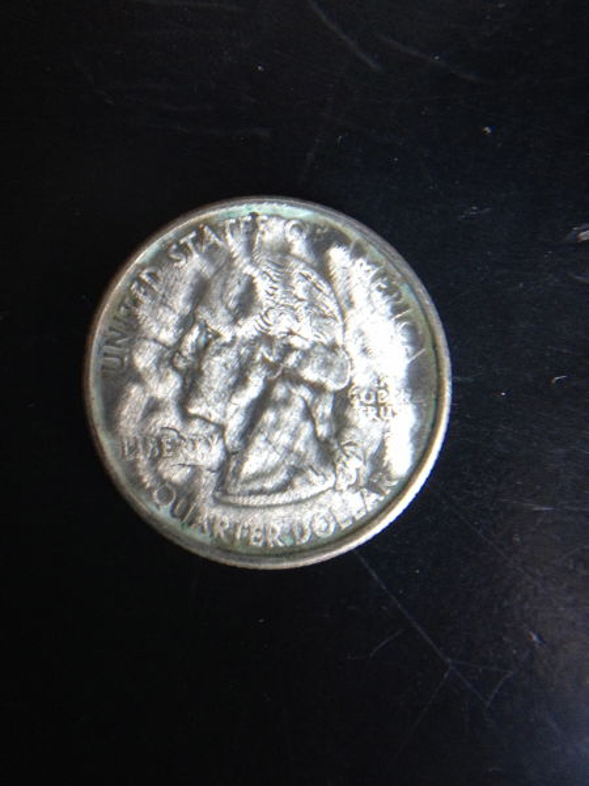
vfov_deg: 52.6
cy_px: 393
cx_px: 294
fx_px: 794
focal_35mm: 35
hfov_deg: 40.7
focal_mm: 4.28
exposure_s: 1/20
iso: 250
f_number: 2.4
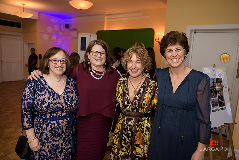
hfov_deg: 69.4
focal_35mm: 26
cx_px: 120
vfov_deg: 49.6
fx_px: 173
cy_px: 80
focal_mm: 26
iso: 800
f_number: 3.2
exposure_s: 1/125
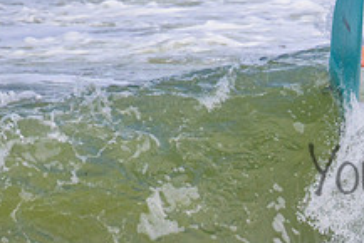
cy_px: 153
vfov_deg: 0.6
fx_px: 23948
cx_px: 534
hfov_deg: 0.9
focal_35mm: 2367
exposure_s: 1/2000
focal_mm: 800
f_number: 11
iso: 720
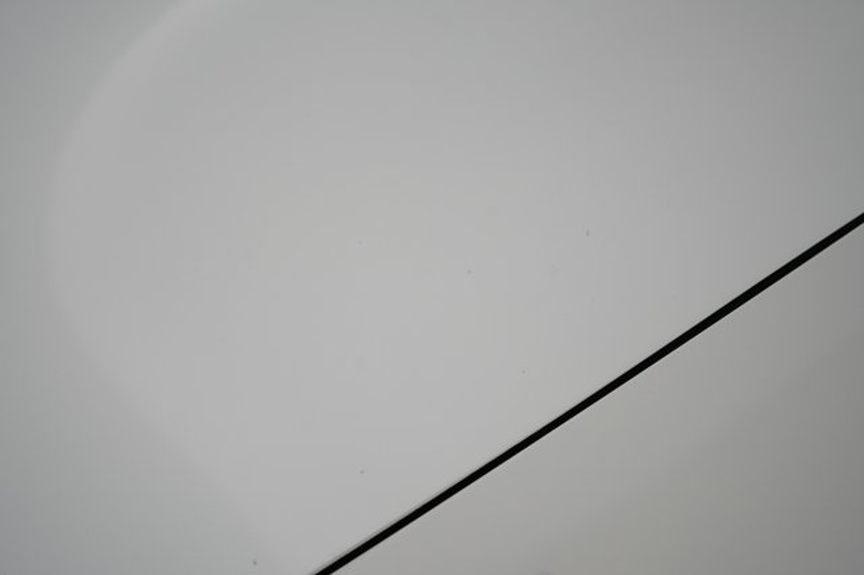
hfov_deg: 65.5
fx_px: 672
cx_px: 432
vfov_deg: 46.4
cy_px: 288
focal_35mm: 28
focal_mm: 28
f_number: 5.6
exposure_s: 1/100
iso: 1250
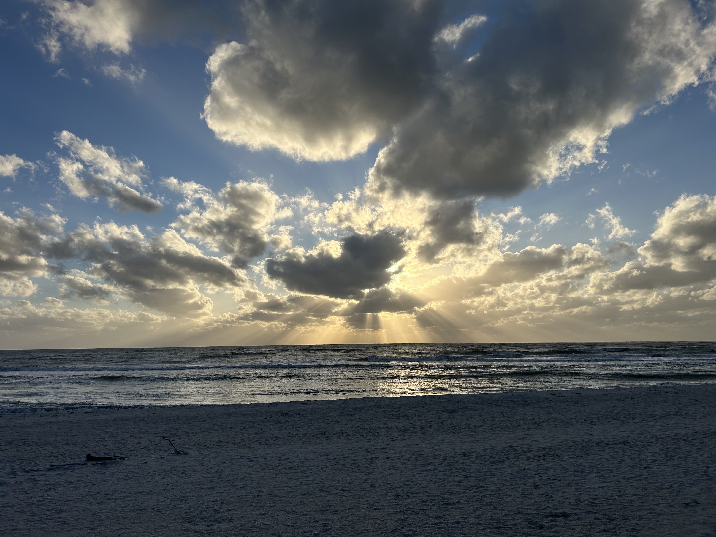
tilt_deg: +9.2
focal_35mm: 26
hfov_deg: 67.3
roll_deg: +0.6
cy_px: 268
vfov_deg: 53.1
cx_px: 358
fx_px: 538
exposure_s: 1/10309
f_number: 1.5
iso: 50
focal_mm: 5.7
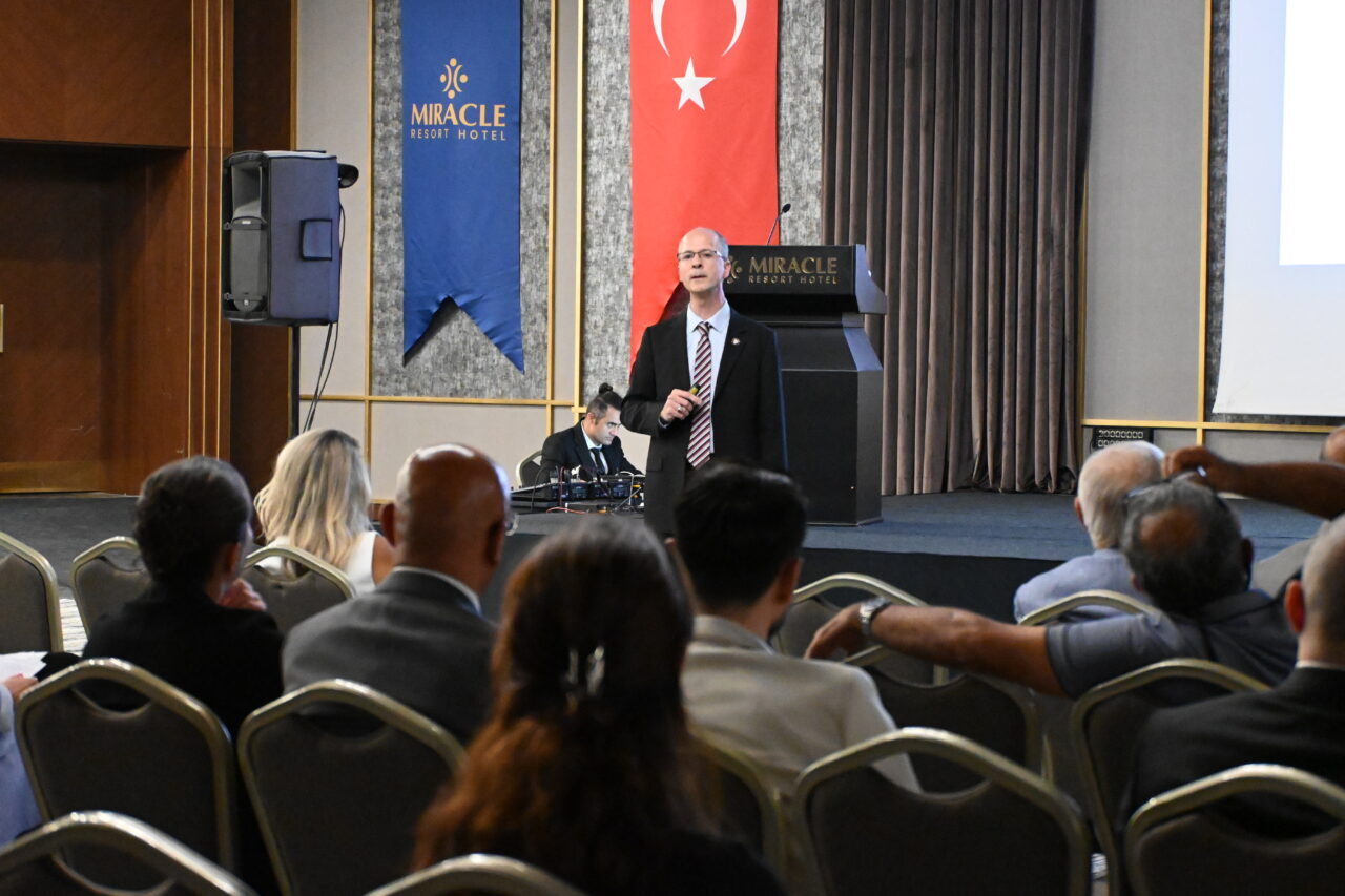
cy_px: 448
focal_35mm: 84
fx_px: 3138
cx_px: 672
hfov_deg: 24.2
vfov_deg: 16.3
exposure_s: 1/60
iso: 11400
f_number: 5
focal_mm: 56
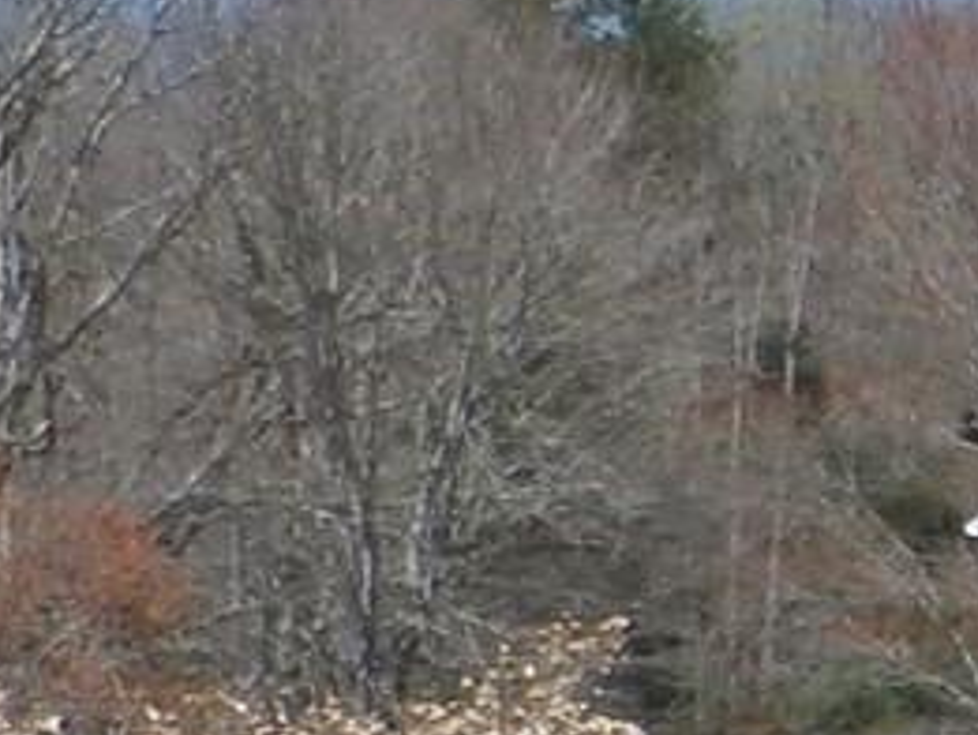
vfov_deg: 7.4
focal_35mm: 196
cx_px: 2859
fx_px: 5540
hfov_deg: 8.5
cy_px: 1260
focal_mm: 4.5
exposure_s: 1/1250
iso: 100
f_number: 3
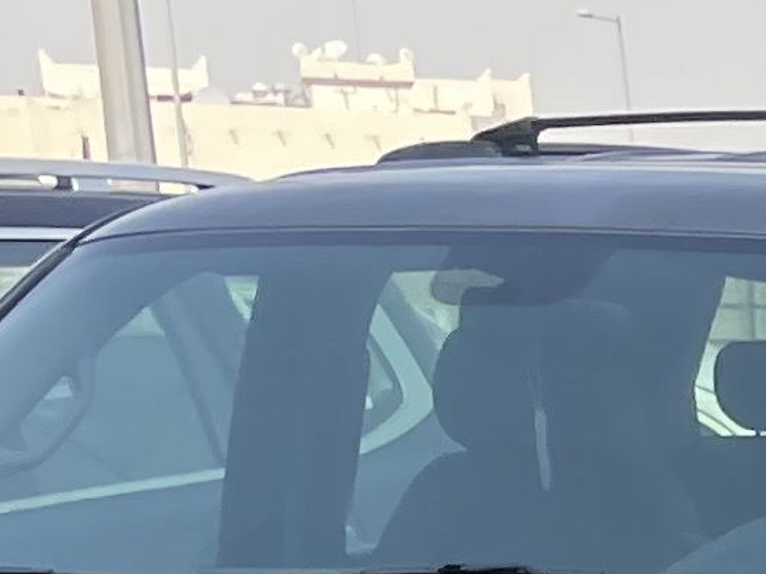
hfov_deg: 8.3
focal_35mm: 195
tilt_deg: -17.2
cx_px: 2410
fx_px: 4313
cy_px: 1644
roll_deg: -1.5
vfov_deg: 6.9
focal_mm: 4.2
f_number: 1.6
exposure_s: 1/2053
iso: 32
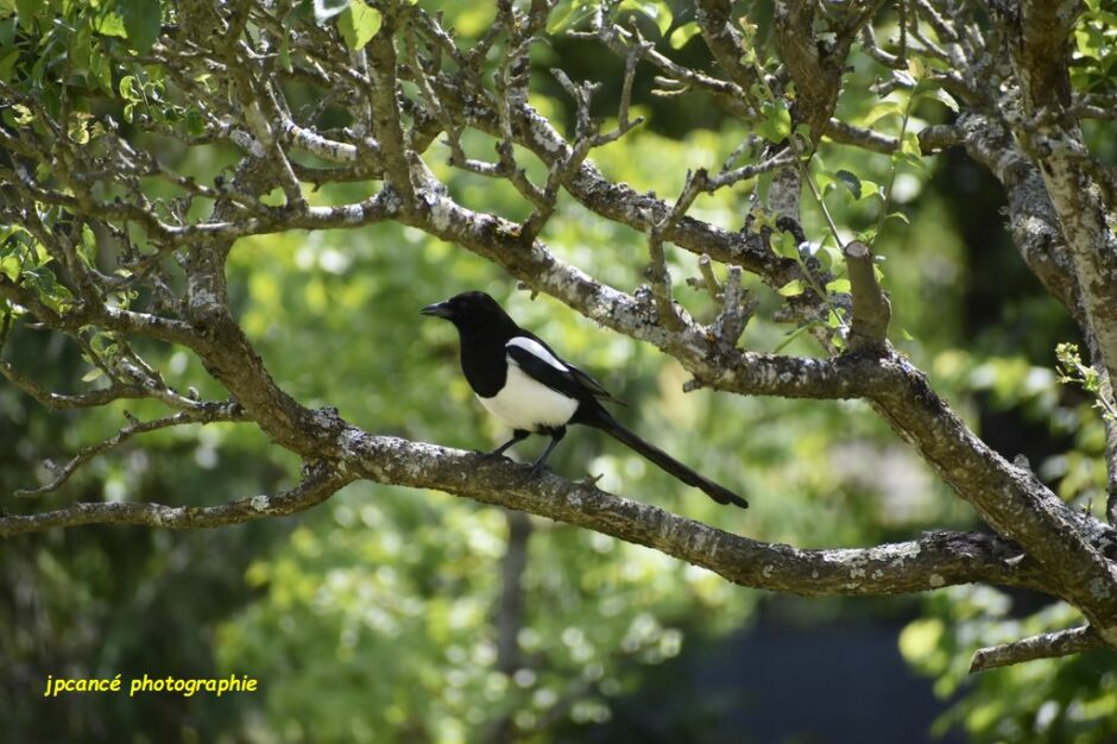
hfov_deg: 4.6
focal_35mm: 450
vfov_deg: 3.1
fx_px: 13957
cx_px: 558
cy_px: 372
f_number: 6.3
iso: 400
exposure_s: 1/500
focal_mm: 300
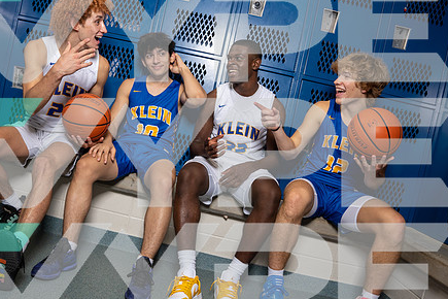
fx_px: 398
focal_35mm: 32
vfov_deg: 41.1
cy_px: 153
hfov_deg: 58.6
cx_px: 198
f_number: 8
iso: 800
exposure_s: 1/200
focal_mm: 24
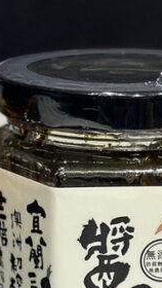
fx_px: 1455
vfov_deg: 11.2
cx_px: 110
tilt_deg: -16.5
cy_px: 236
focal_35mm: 191
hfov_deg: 6.4
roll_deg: -0.5
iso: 100
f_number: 1.78
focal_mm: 6.86
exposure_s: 1/60
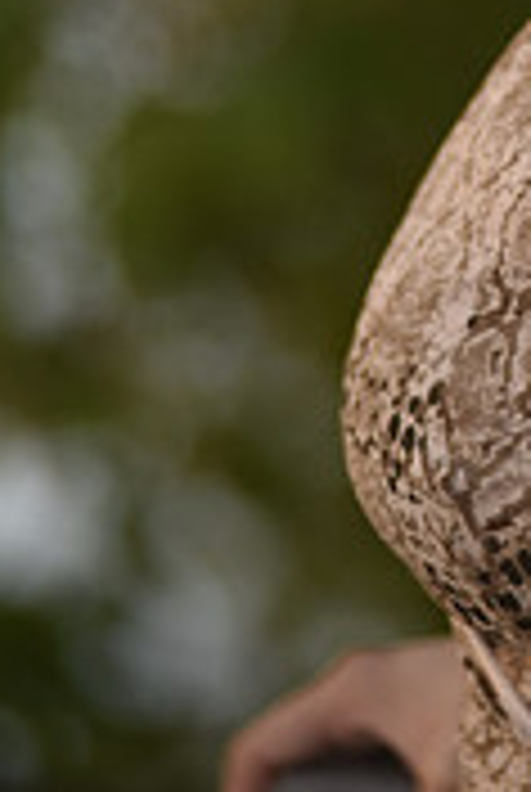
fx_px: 10512
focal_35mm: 477
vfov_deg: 4.3
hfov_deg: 2.9
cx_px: 826
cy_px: -270
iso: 500
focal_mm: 145
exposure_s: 1/200
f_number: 2.8
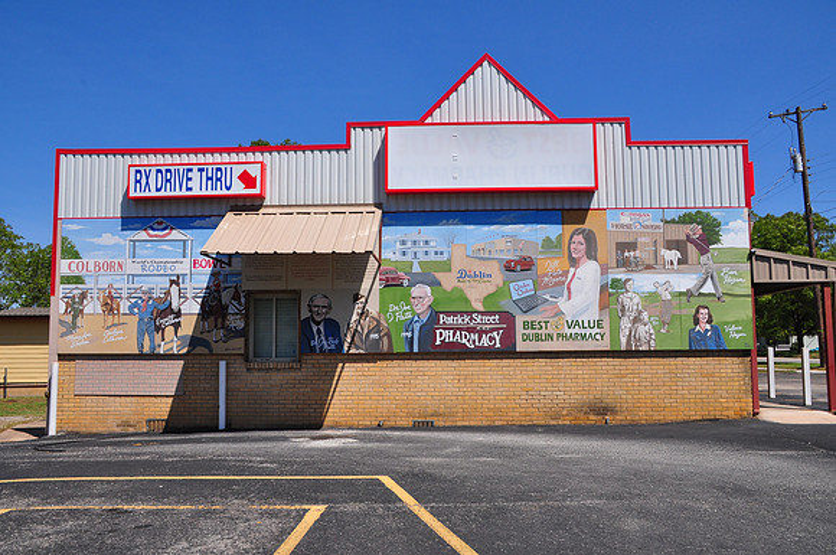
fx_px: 765
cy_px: 278
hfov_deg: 57.3
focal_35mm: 33
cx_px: 418
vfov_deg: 39.9
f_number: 16
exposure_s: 1/160
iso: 200
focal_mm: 22
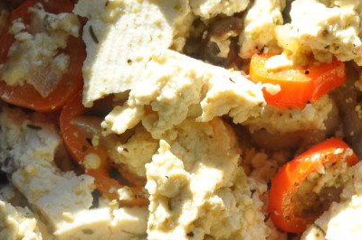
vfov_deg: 7.1
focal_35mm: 192
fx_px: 1929
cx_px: 194
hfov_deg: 10.7
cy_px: 196
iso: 200
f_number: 8
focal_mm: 50
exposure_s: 1/80
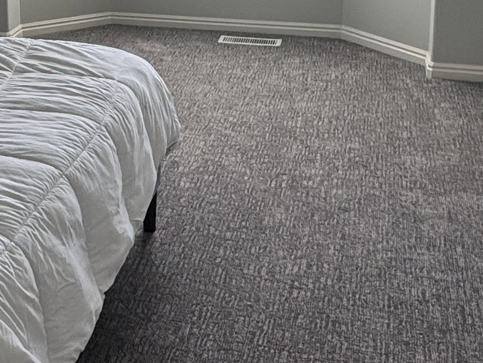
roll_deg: +2.1
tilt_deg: -11.9
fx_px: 893
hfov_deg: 28.9
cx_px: 39
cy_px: -39
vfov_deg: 21.7
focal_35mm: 64
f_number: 2.2
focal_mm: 2.22
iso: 40
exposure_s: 1/105
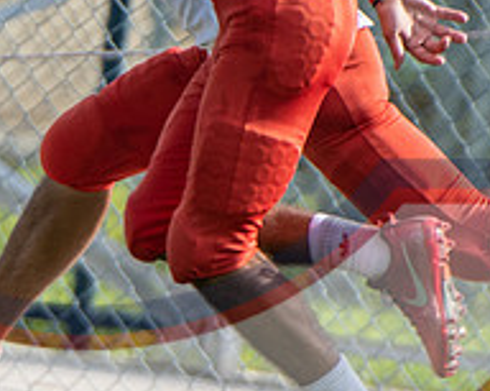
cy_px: 91
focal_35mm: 2030
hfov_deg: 1.0
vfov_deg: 0.8
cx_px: -163
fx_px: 29394
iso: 160
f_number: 4
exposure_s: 1/1000
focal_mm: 380
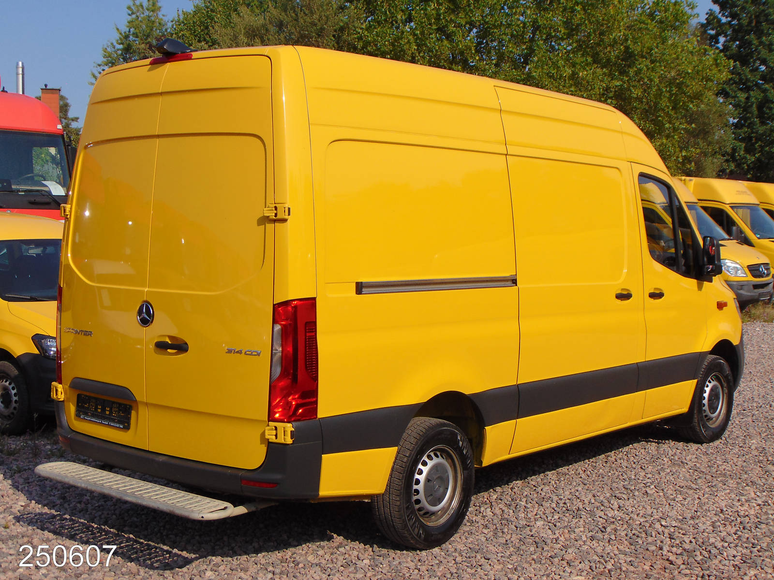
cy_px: 290
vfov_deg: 29.1
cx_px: 387
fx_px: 1118
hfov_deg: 38.2
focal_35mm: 50
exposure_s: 1/250
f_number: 9
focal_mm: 9
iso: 80
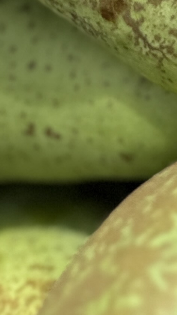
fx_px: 1485
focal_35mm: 178
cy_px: -665
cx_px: 771
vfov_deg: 9.3
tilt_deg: -54.7
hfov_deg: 5.6
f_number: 1.78
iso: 80
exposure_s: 1/4673
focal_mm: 6.76
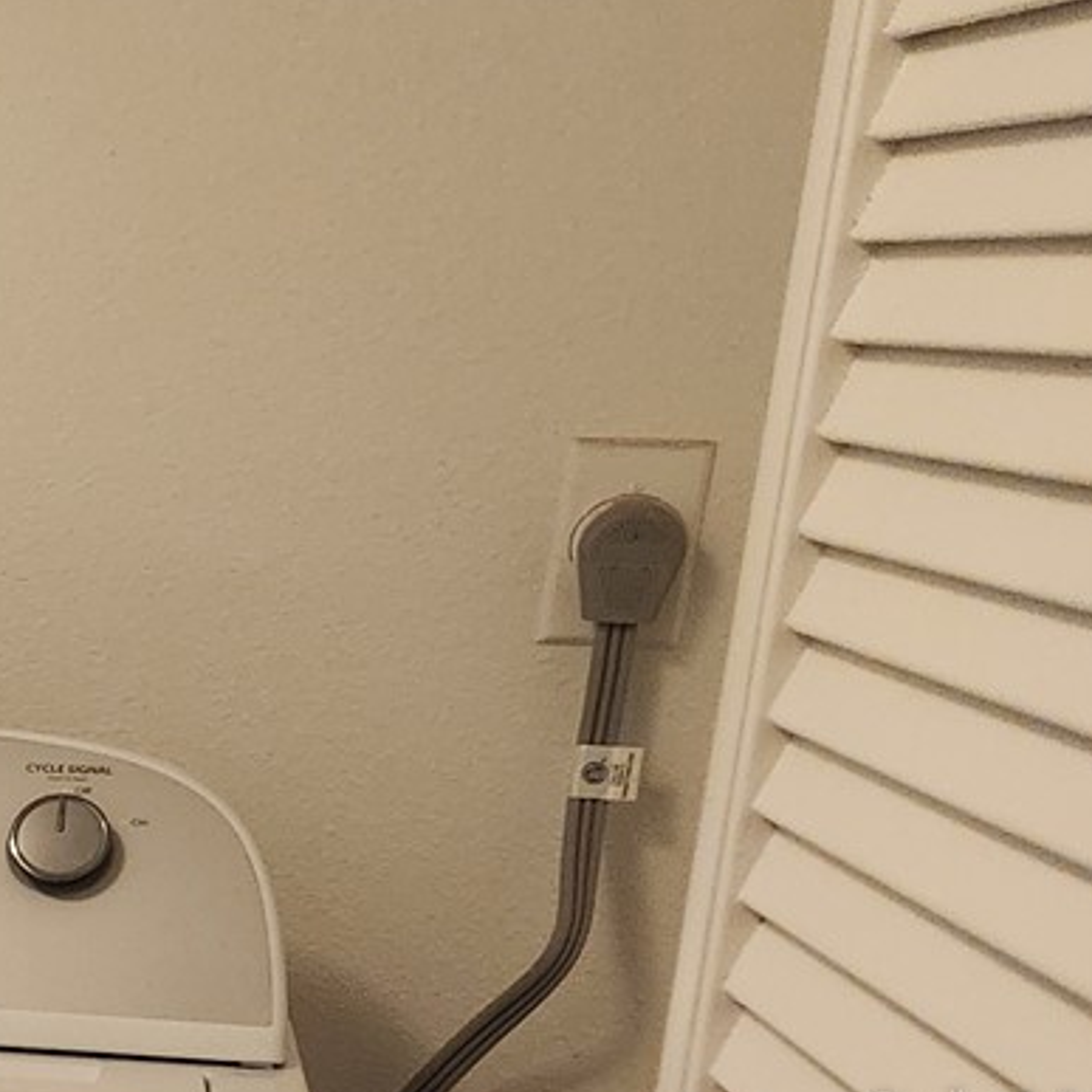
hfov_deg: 15.9
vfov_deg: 20.0
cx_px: -1123
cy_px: 1112
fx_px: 2998
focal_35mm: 84
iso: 640
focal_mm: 5.4
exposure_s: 1/120
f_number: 1.8
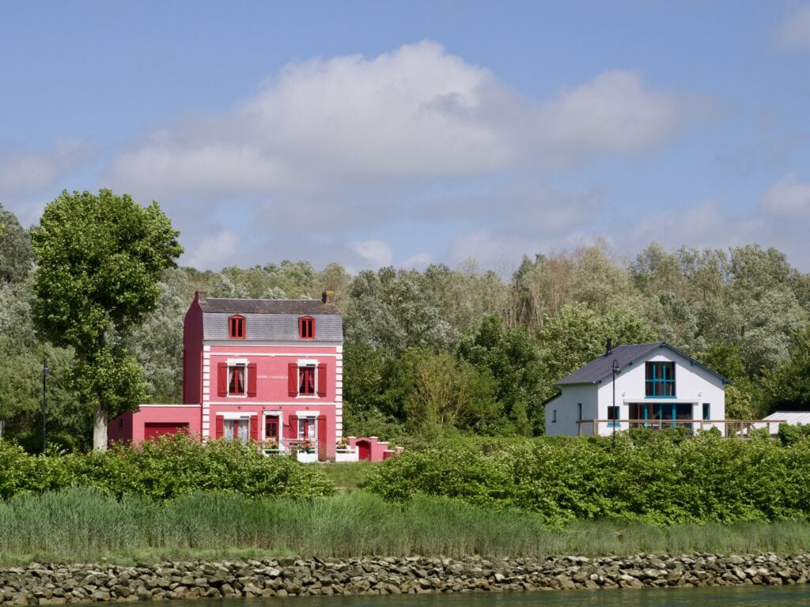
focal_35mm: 110
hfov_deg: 17.9
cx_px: 405
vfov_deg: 13.5
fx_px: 2574
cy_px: 304
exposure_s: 1/500
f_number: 9
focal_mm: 55
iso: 200
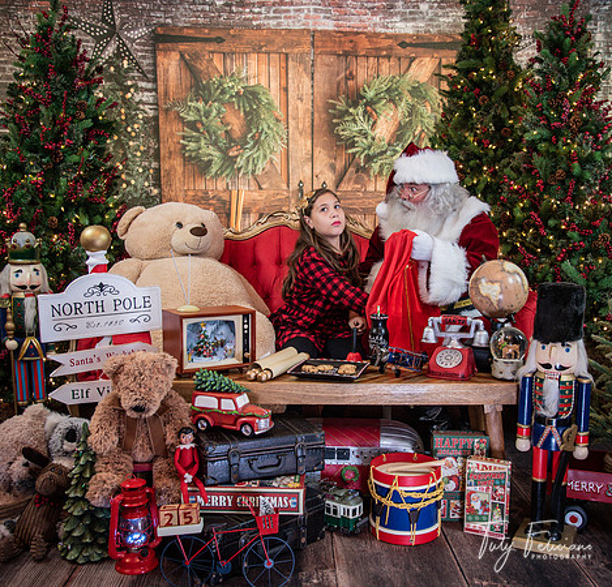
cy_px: 294
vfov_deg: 43.6
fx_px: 733
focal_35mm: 37
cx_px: 344
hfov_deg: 45.2
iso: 1000
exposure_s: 1/50
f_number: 5
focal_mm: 30
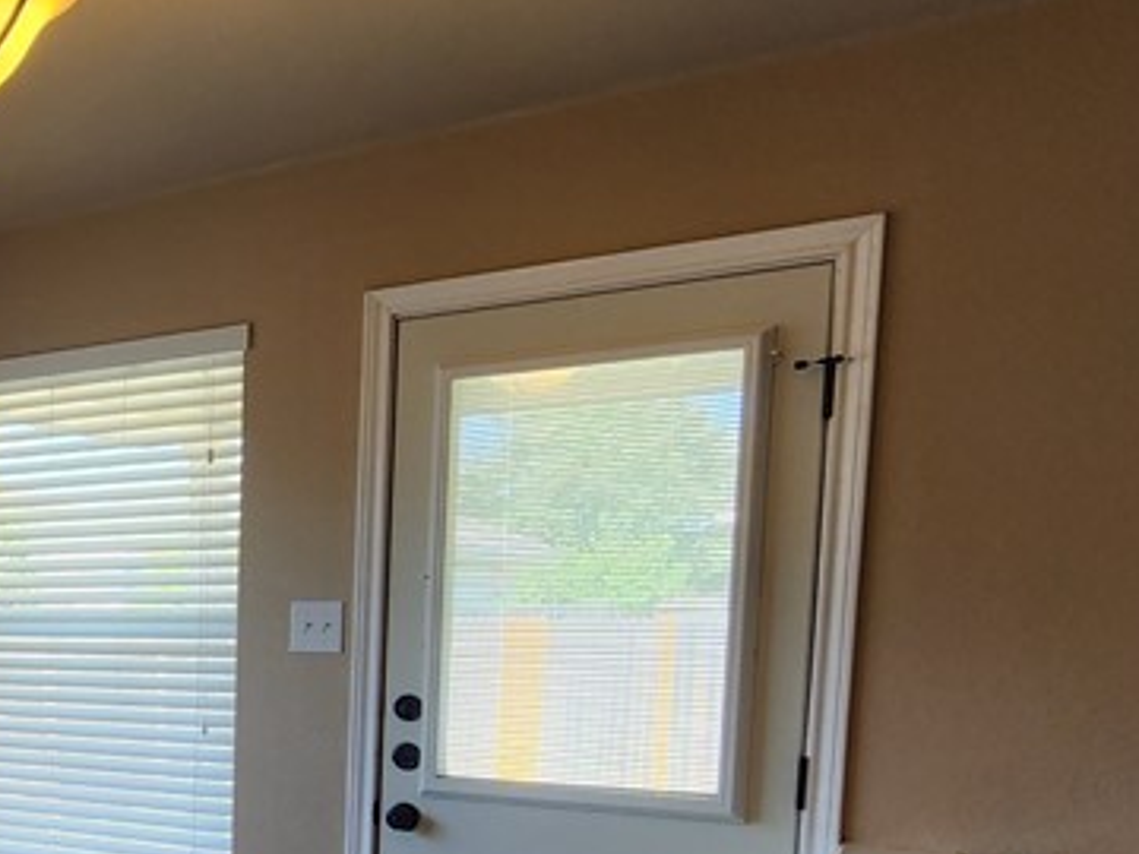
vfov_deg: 36.5
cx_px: -193
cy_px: 750
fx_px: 1217
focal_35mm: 37
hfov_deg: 38.6
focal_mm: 2.2
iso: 80
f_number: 2.2
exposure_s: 1/60
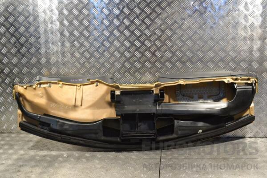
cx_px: 134
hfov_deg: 53.1
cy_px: 89
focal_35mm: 36
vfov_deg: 36.9
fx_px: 267
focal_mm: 24
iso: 3200
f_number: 8
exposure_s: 1/250
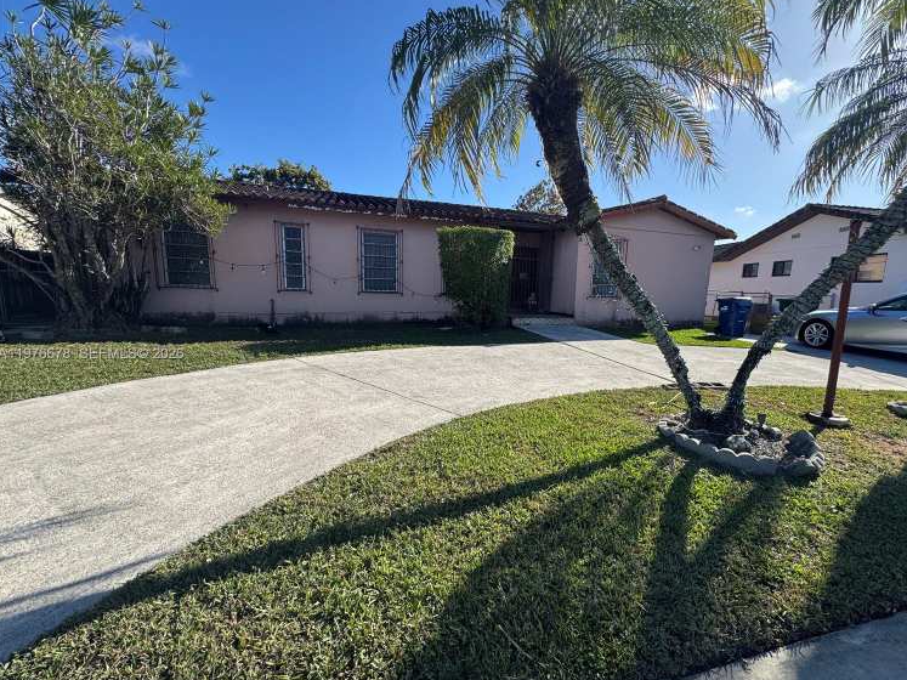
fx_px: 393
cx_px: 481
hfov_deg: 98.1
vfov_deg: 81.7
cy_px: 355
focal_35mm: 15
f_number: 2.2
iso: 40
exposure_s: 1/1236
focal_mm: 2.22
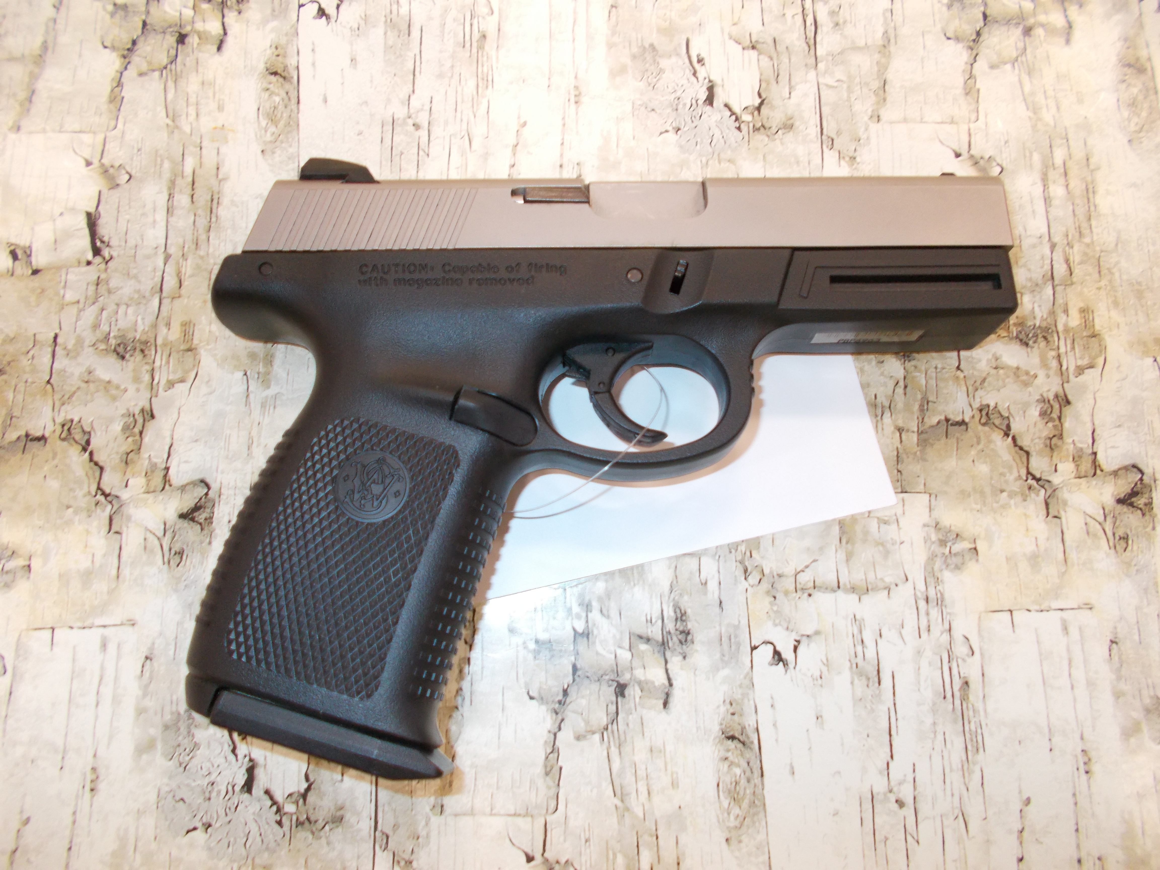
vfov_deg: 53.1
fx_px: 871
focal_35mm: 26
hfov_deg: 67.3
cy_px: 435
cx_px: 580
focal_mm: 4.6
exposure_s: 1/25
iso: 200
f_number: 3.2
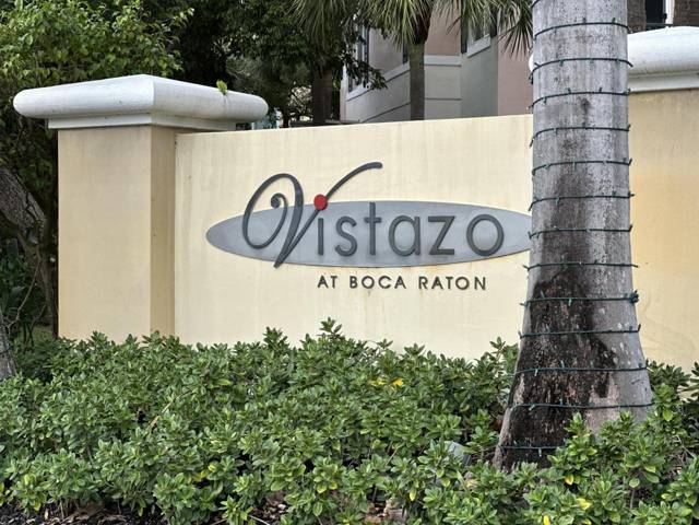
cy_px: 262
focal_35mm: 77
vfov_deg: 19.1
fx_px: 1555
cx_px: 350
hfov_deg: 25.3
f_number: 2.8
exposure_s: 1/121
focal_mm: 9
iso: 64
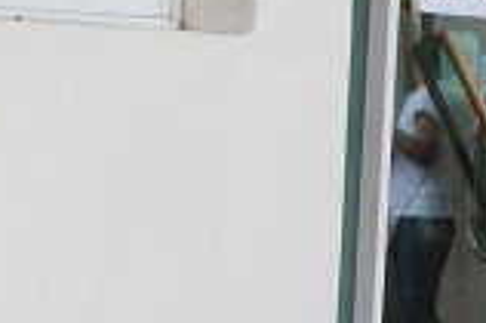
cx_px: 744
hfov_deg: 7.6
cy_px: 386
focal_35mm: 267
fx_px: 3594
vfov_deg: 5.1
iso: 100
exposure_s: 1/60
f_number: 6.3
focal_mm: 35
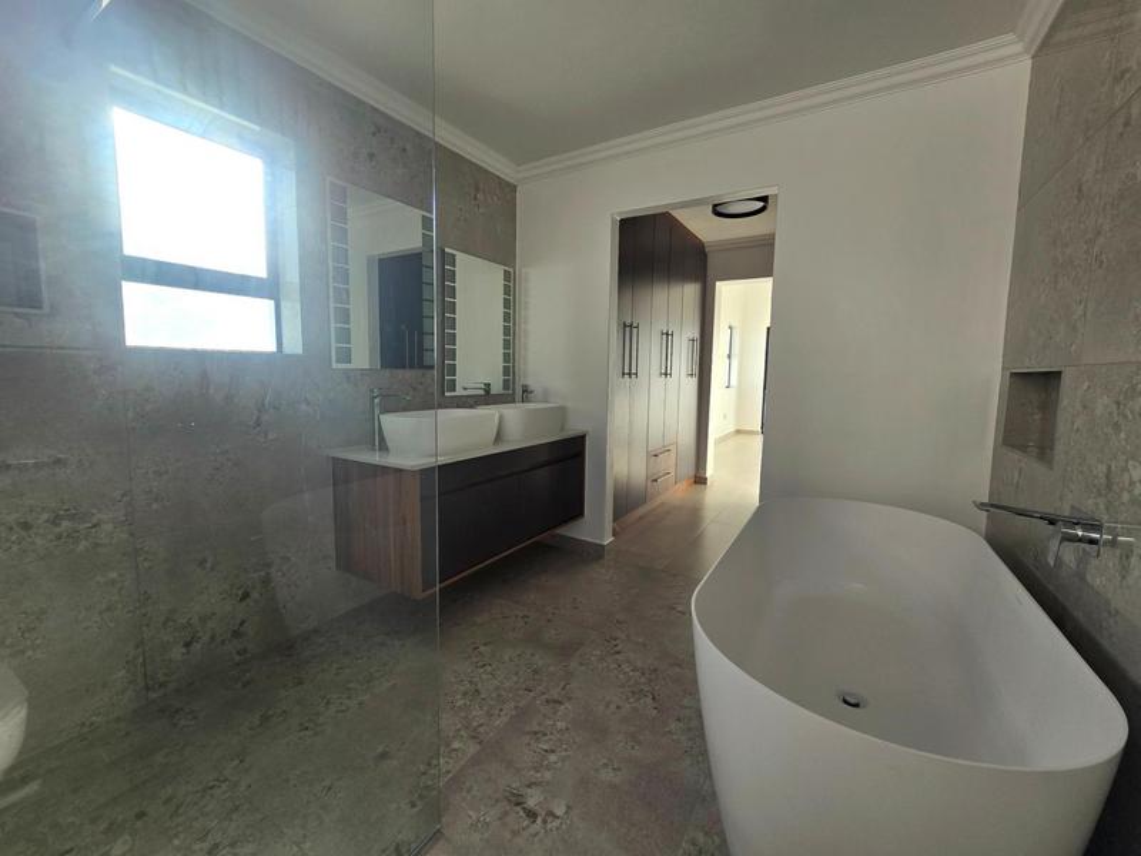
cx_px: 570
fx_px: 429
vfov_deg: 89.9
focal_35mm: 13
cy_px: 428
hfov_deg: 106.2
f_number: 2.2
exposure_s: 1/476
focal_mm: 2.2
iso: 50
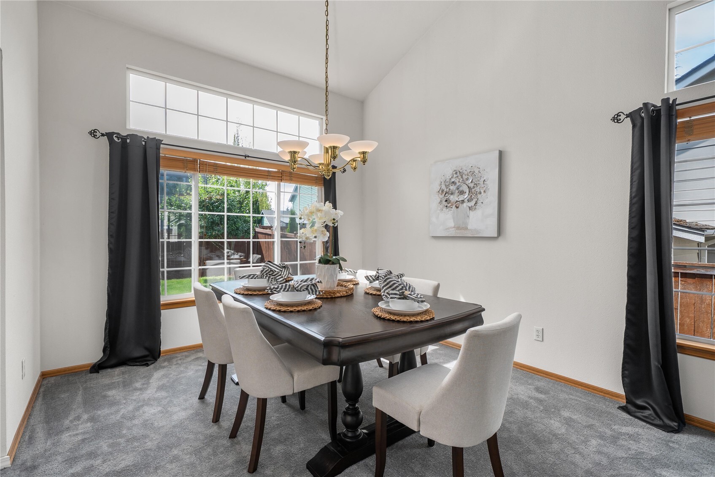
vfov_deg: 73.8
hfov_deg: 96.7
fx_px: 318
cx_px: 358
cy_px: 238
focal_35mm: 16
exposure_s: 1/20
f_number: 7.1
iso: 1000
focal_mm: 16
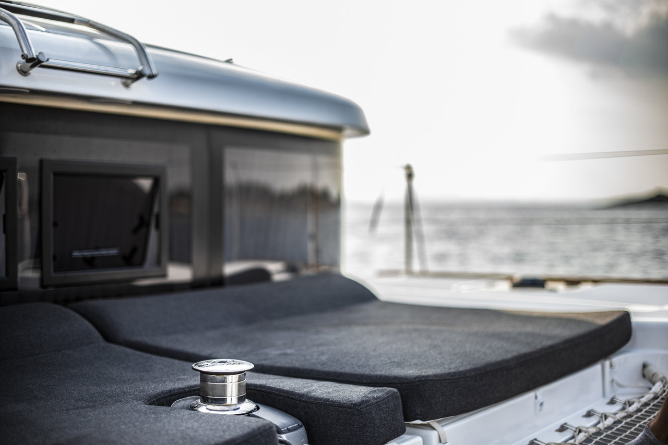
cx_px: 334
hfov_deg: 39.6
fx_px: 928
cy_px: 222
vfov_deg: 27.0
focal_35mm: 50
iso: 250
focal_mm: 50
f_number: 1.8
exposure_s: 1/4000
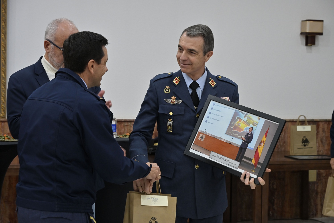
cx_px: 167
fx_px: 649
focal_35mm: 70
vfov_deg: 19.5
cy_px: 112
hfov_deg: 28.8
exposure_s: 1/100
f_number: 6.3
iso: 2000
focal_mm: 70
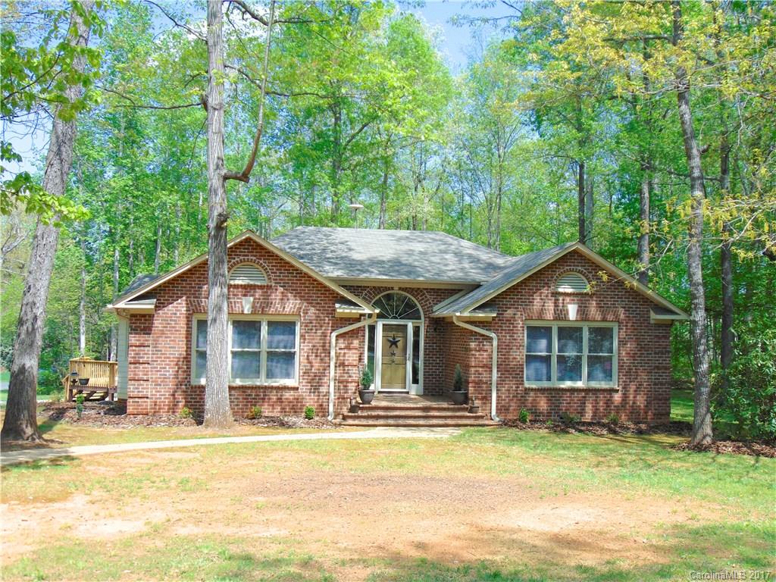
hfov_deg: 47.9
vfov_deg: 36.8
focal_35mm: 39
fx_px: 874
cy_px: 291
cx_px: 388
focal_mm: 6.9
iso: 80
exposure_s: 1/640
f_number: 3.3
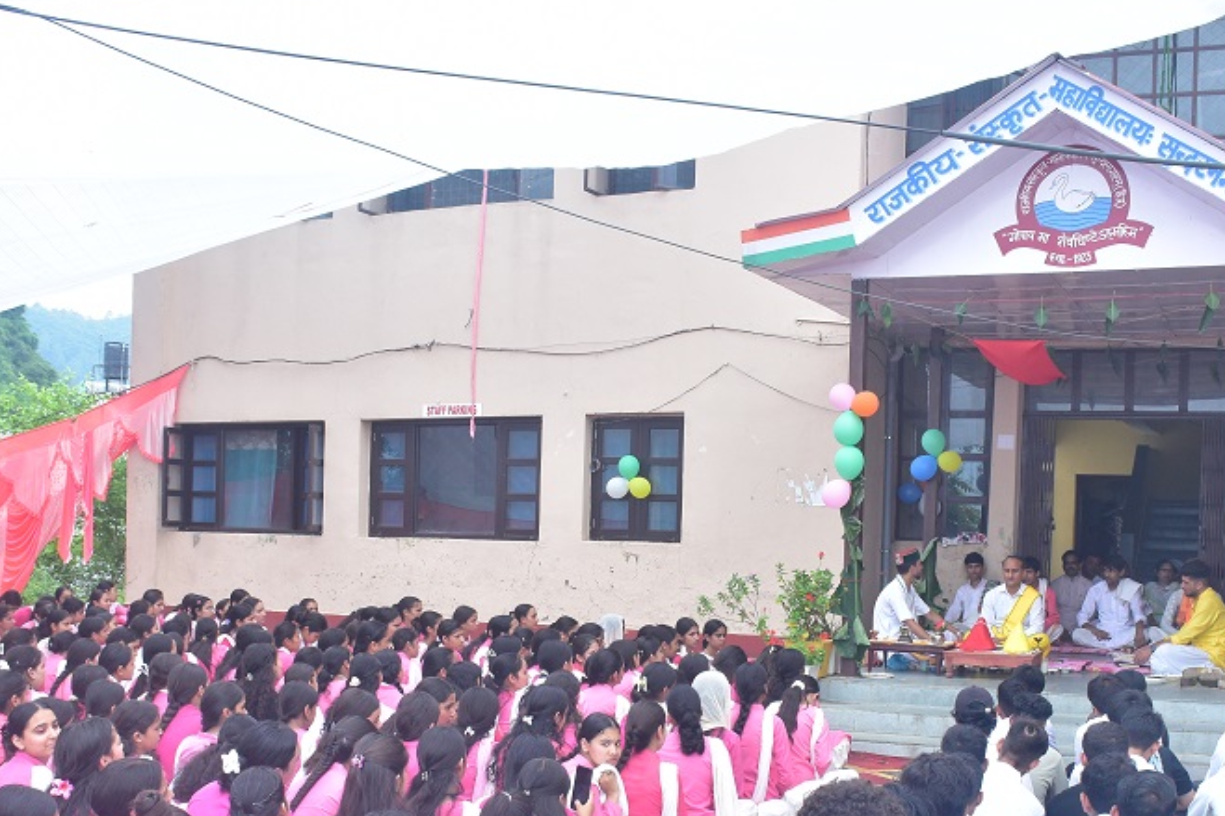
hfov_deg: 47.4
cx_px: 625
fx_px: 1395
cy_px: 565
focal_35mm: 41
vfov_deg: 32.3
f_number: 8
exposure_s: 1/100
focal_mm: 18
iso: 250
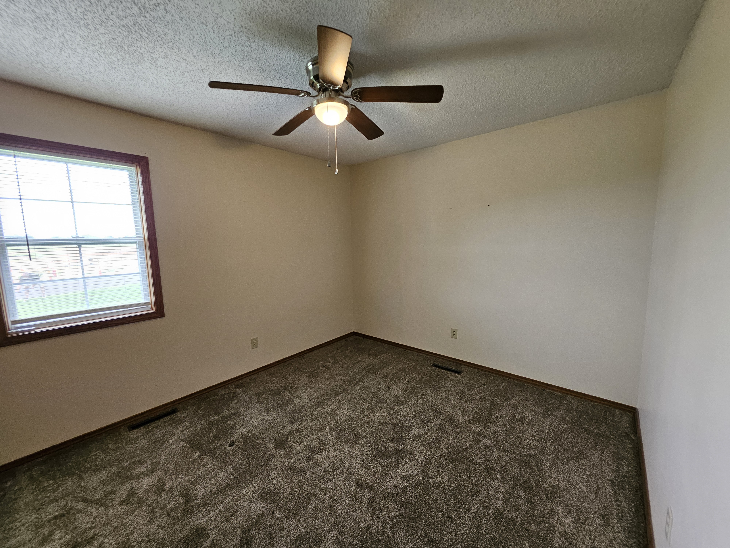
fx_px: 274
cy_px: 274
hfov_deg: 106.2
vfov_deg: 89.9
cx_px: 365
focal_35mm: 13
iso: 160
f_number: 2.2
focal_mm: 1.74
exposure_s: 1/60
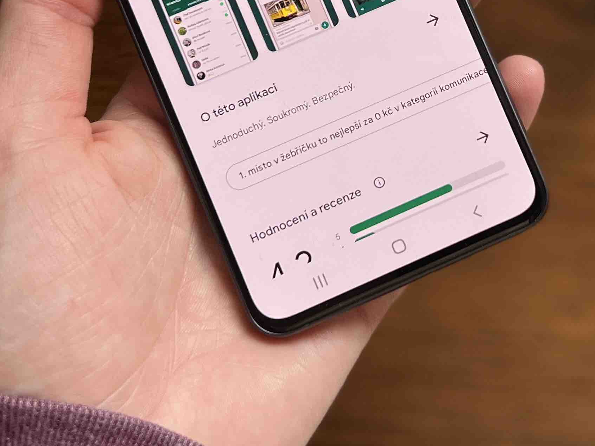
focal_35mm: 62
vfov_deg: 22.8
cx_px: 456
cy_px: 16
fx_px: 1066
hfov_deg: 30.6
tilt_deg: -84.1
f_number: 1.5
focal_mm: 5.7
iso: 125
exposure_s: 1/120
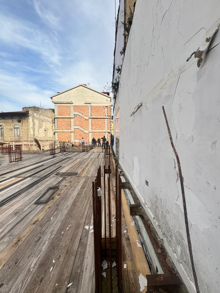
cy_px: 146
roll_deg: +0.1
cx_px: 110
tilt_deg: -3.5
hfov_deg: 85.7
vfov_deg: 102.1
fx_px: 119
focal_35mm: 14
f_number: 2.2
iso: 50
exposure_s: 1/1256
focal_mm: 2.22
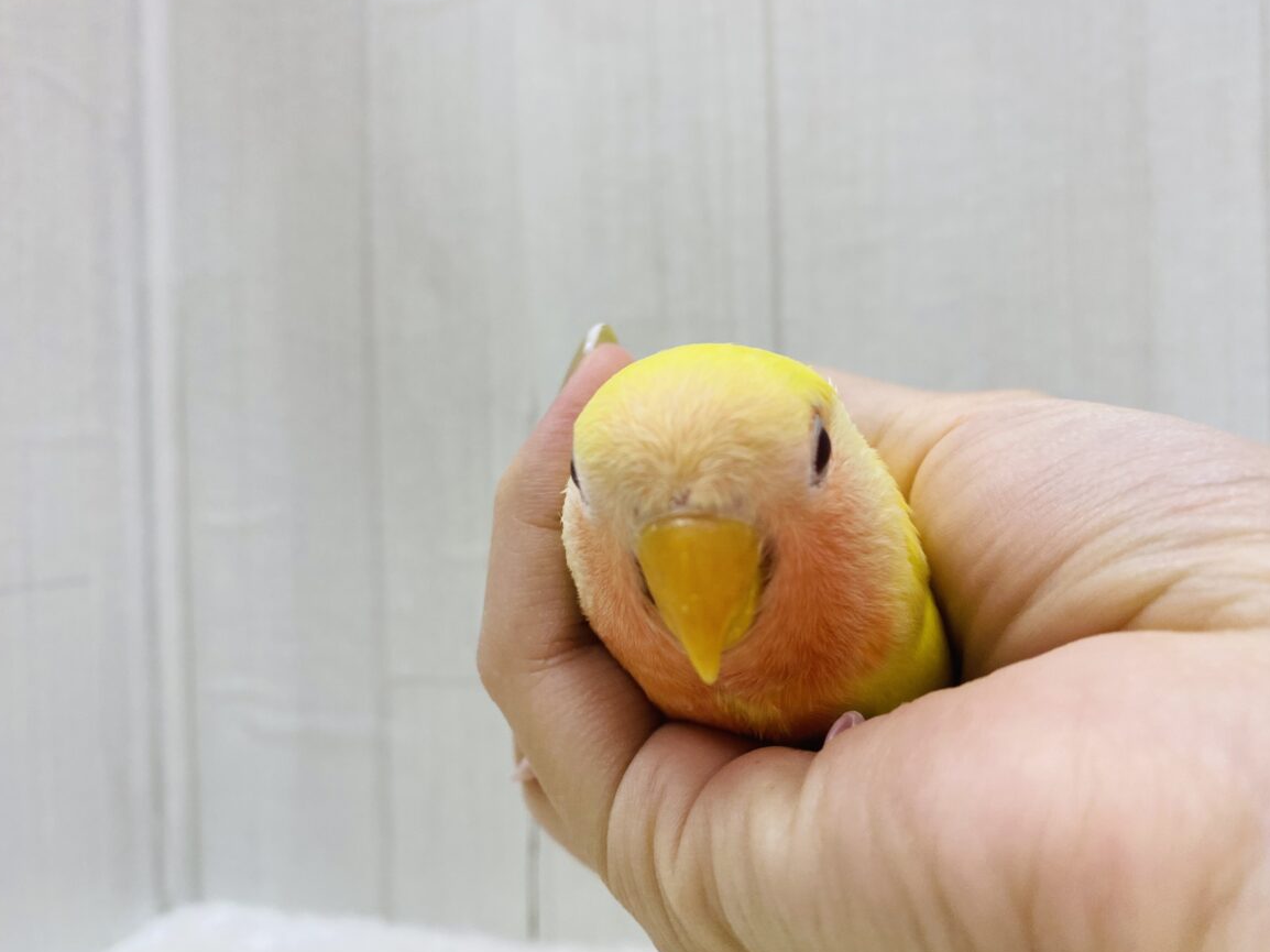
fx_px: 954
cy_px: 468
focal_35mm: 26
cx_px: 634
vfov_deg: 53.0
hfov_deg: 67.3
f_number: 1.8
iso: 100
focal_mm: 4.25
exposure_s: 1/100
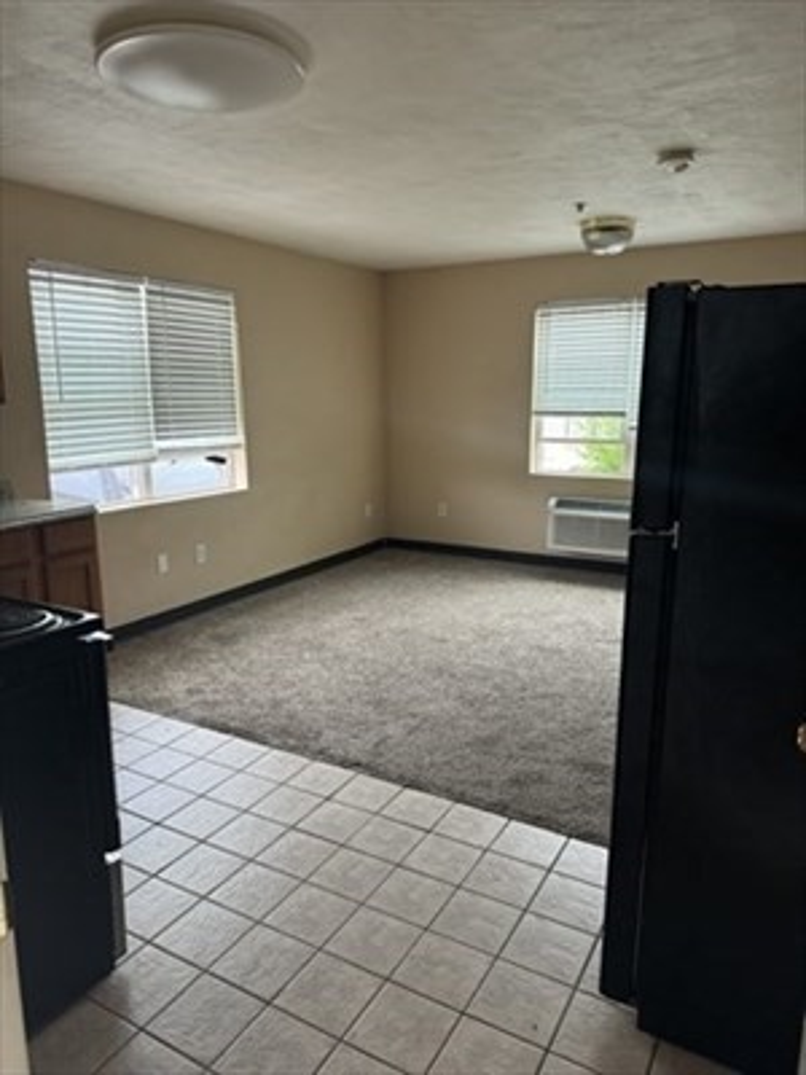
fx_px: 745
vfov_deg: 71.6
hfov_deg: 56.8
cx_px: 403
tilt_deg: -13.0
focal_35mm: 24
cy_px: 538
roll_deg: +0.5
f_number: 1.78
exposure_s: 1/60
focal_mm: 6.76
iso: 200
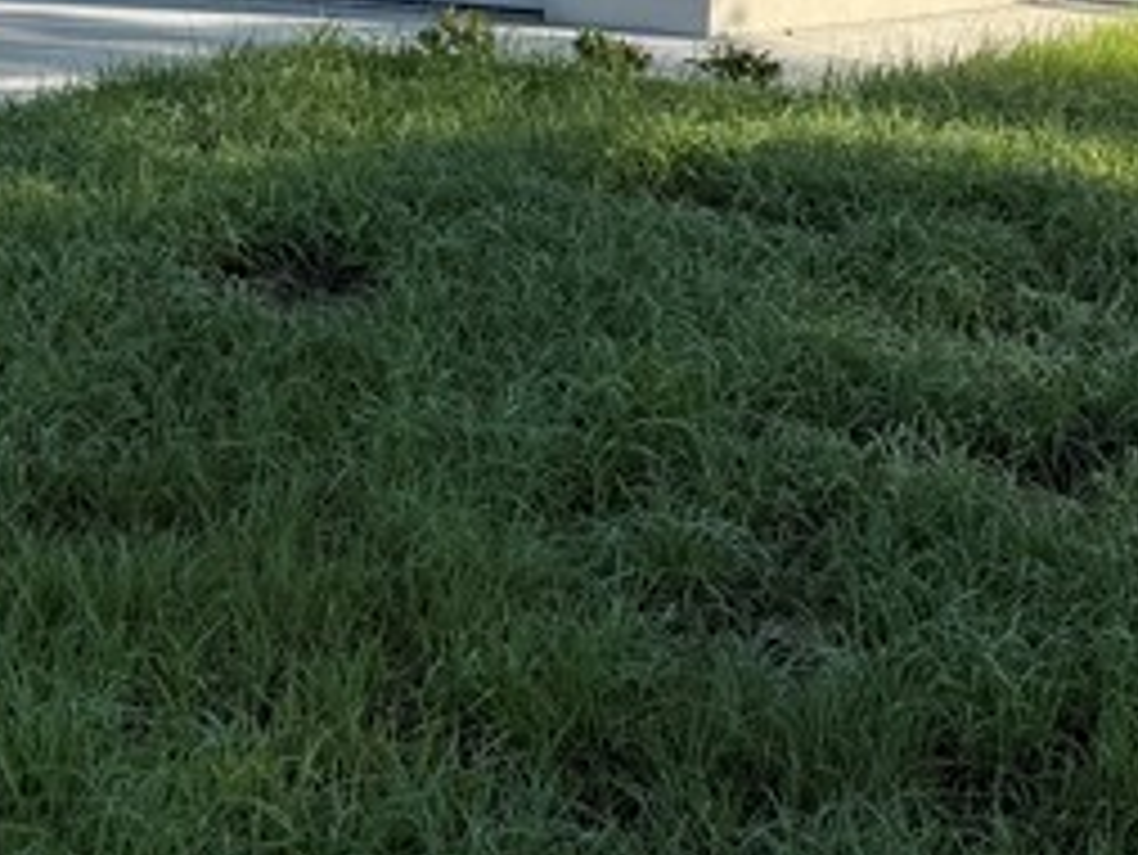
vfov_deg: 14.2
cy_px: -450
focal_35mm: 97
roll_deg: -3.0
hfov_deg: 20.2
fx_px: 3190
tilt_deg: +4.9
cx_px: 724
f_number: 1.78
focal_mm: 6.76
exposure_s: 1/3584
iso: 80
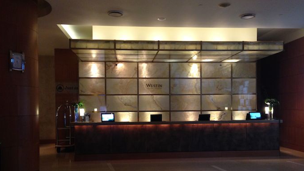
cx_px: 155
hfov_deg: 54.0
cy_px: 110
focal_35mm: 37
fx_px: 298
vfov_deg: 31.8
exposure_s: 1/20
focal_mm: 4.12
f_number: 2.4
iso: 200
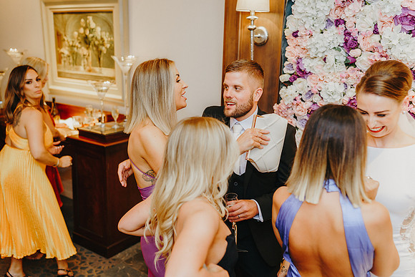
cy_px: 138
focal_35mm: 35
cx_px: 208
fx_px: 404
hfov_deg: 54.4
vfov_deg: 37.9
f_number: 2.2
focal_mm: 35
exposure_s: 1/200
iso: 640
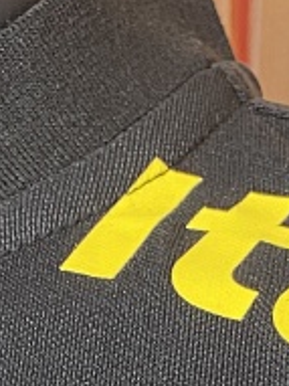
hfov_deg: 10.1
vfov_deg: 11.3
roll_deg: -2.8
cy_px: 911
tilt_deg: -9.0
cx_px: 148
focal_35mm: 147
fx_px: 1638
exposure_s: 1/71
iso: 125
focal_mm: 4.25
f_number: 1.8
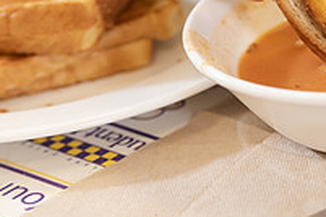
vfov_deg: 3.7
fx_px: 3405
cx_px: 357
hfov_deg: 5.5
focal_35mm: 376
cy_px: 48
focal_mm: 130
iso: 1000
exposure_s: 1/160
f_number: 3.2
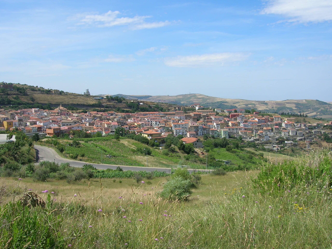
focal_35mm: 38
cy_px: 124
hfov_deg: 49.0
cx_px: 166
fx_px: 364
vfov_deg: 37.7
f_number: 5
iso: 50
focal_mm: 6.4
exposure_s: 1/353
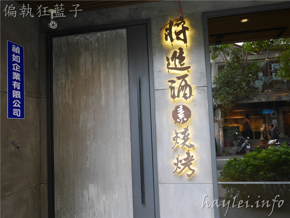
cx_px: 145
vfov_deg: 46.8
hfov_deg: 60.0
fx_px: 251
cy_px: 109
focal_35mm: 30
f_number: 2.8
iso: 250
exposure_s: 1/60
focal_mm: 15
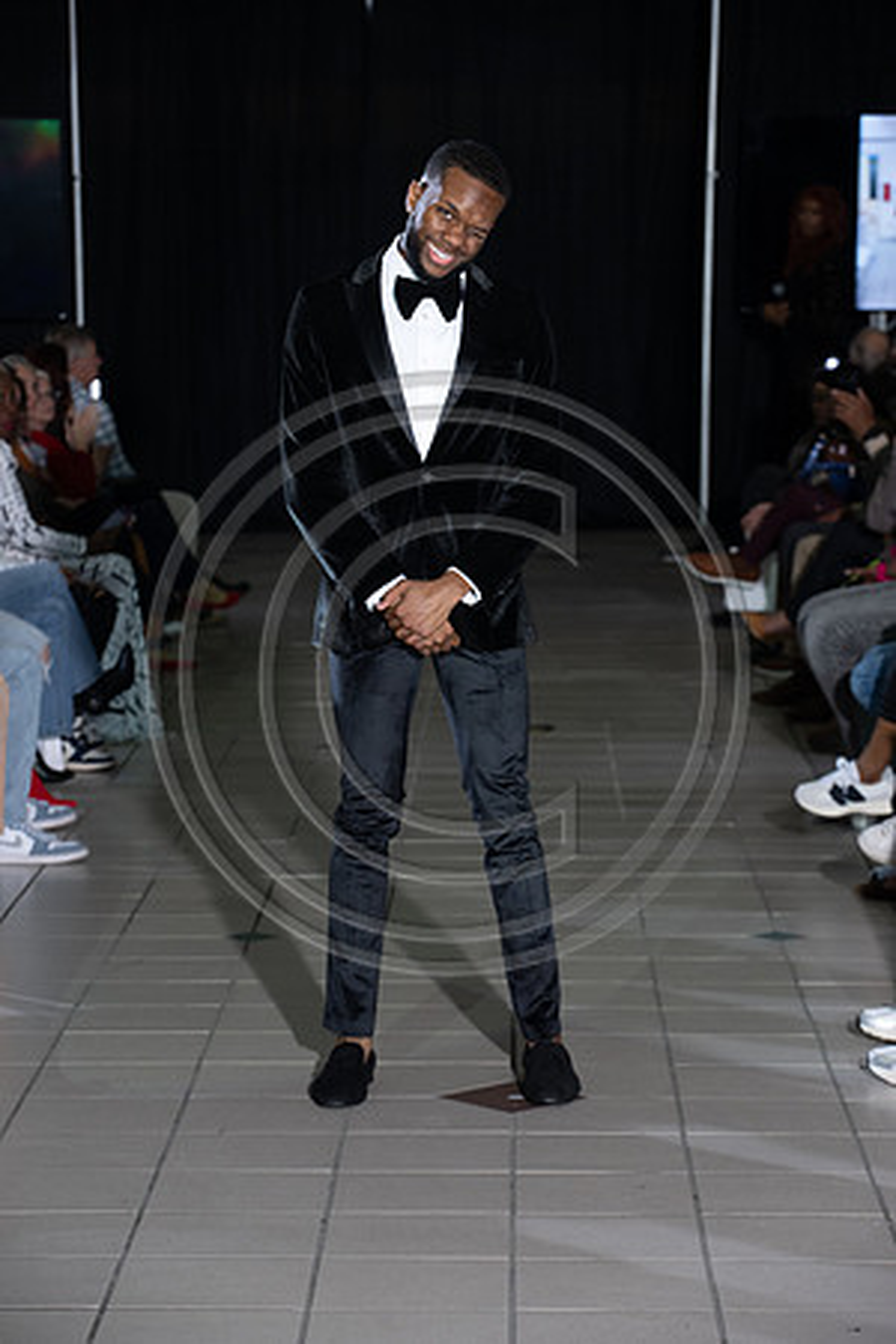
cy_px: 672
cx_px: 448
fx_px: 3920
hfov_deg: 13.0
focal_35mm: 105
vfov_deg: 19.5
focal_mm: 105
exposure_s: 1/160
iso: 1250
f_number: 5.6
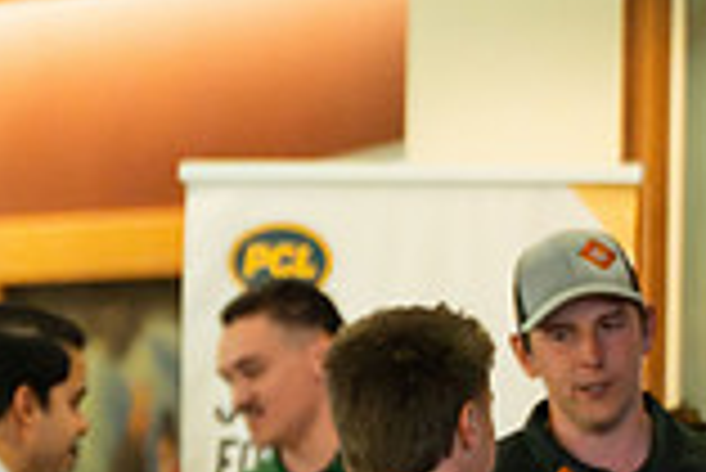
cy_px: 501
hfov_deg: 5.0
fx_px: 7969
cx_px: -504
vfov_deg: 3.4
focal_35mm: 406
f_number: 2.8
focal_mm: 110
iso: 6400
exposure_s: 1/800
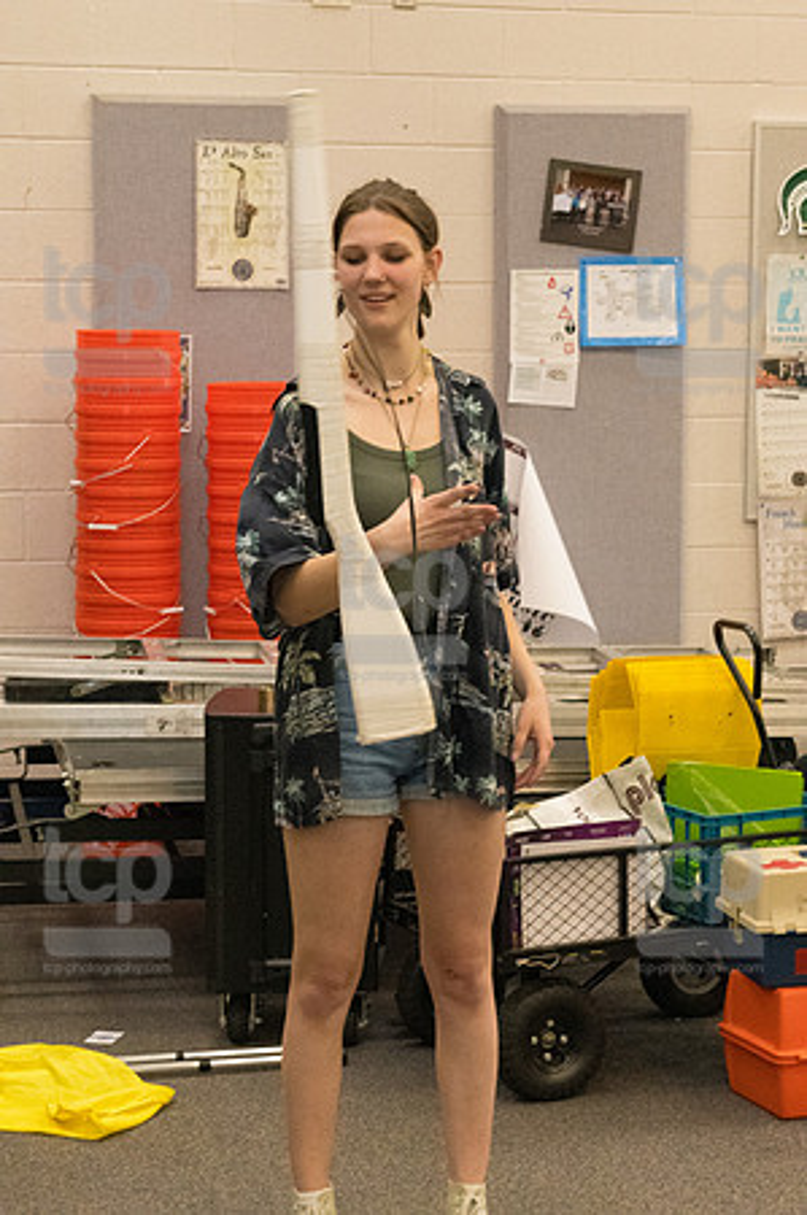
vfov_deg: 24.8
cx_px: 404
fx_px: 2763
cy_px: 608
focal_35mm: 82
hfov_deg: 16.6
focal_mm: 55
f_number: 5.6
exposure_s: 1/400
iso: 10000
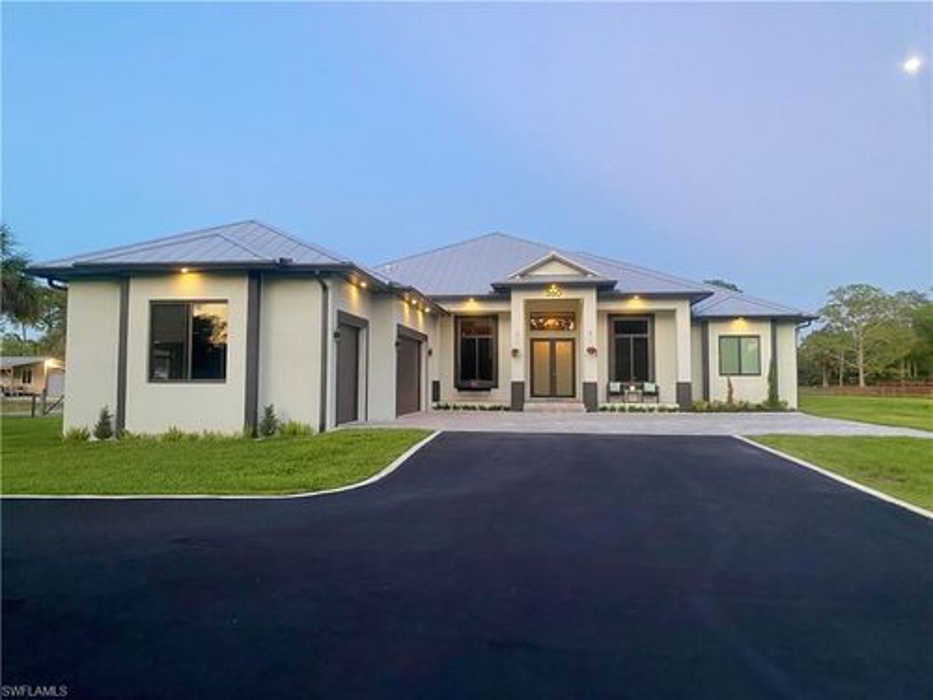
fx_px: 701
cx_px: 466
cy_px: 350
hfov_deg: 67.3
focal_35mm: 26
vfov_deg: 53.1
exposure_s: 1/60
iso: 400
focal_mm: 4.25
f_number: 1.8
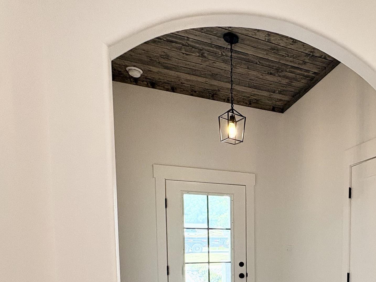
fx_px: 326
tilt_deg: -3.4
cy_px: 260
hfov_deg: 55.0
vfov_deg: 42.4
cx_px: 310
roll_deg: -0.1
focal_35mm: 30
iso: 200
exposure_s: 1/120
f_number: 2.2
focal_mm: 2.22
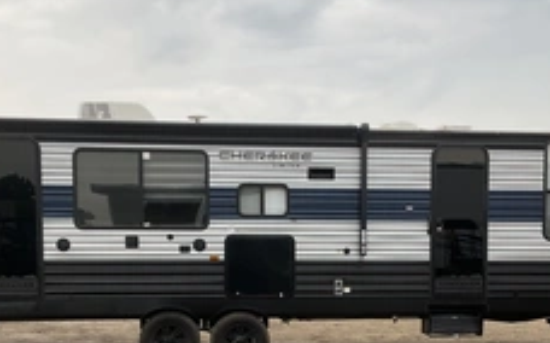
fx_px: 809
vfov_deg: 23.4
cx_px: 297
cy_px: 295
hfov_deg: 37.5
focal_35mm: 54
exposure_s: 1/245
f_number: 1.8
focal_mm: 3
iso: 20
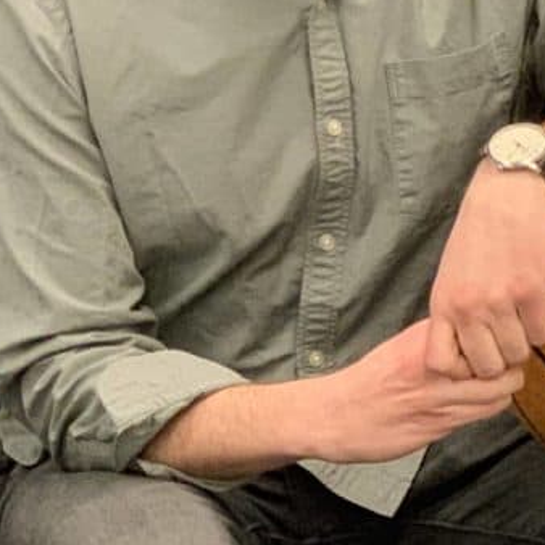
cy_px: -23
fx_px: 4115
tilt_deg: -8.4
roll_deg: +1.0
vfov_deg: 7.5
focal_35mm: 231
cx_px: 751
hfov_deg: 7.5
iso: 250
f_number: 2.4
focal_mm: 6
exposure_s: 1/60
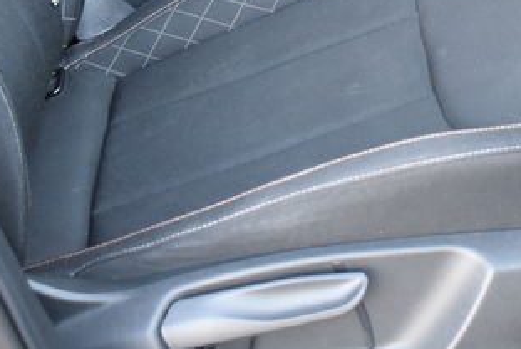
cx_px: 481
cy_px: -107
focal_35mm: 106
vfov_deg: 12.5
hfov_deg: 18.9
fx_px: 1535
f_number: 3.5
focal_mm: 22
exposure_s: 1/60
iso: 900
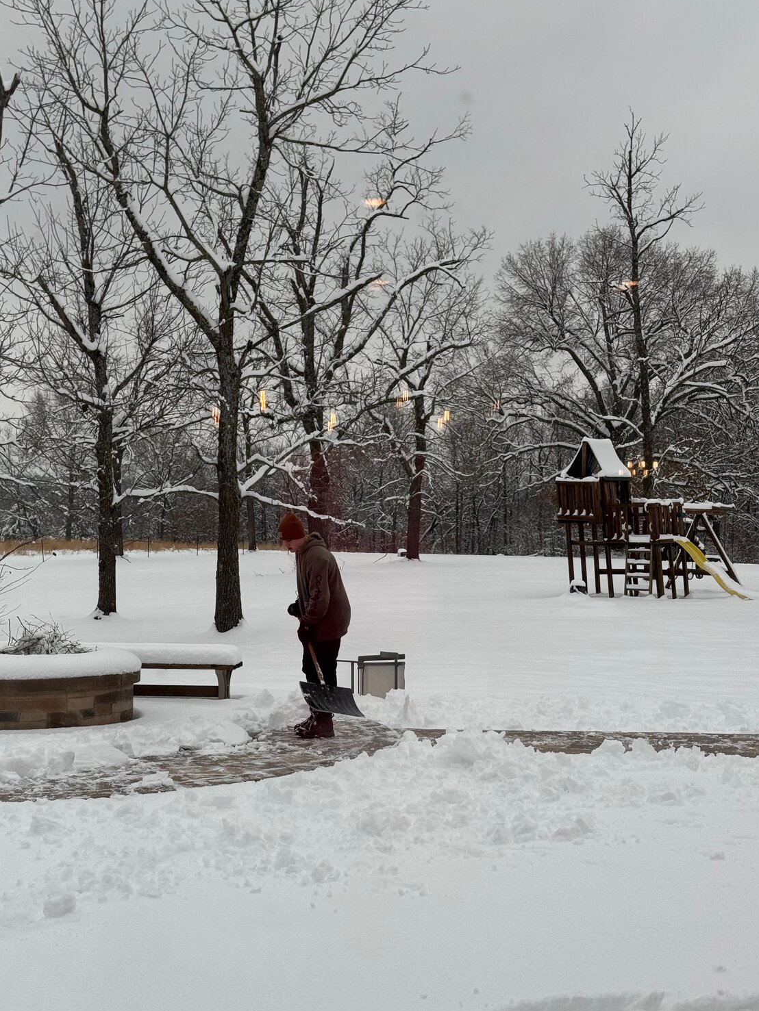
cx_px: 356
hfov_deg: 28.0
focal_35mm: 52
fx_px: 1520
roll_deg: -1.0
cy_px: 543
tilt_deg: -0.2
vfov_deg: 36.8
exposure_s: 1/3610
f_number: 1.78
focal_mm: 6.76
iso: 64
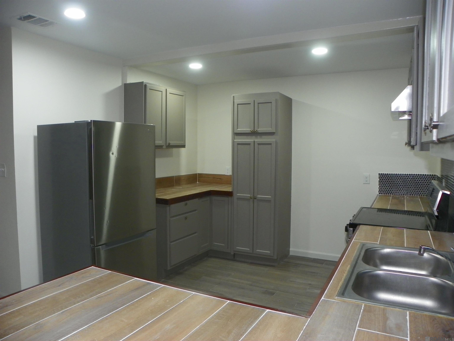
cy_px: 170
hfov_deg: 67.3
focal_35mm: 26
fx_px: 341
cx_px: 227
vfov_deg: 53.1
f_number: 2.8
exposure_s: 1/30
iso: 200
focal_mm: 4.6
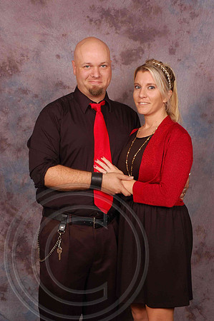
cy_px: 160
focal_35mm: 57
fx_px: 509
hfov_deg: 23.7
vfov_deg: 35.1
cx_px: 107
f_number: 10
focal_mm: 38
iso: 200
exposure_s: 1/125
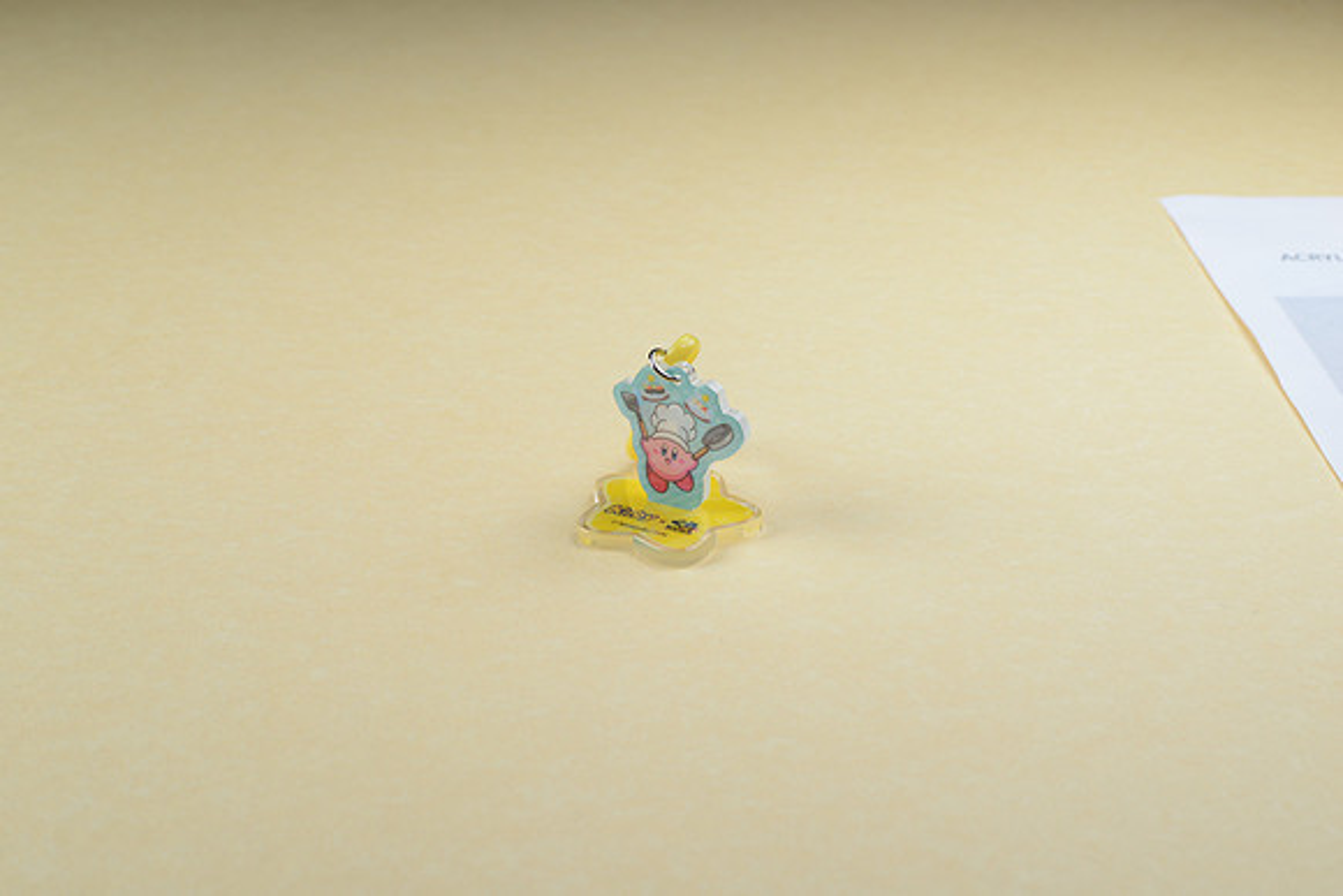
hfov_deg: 39.6
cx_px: 672
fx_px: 1866
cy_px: 448
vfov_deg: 27.0
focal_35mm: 50
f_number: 13
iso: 250
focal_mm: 50
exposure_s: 1/200
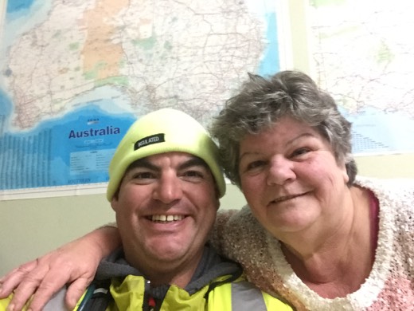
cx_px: 207
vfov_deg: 45.4
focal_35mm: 31
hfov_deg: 58.4
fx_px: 371
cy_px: 156
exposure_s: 1/15
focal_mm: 2.65
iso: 320
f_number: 2.2
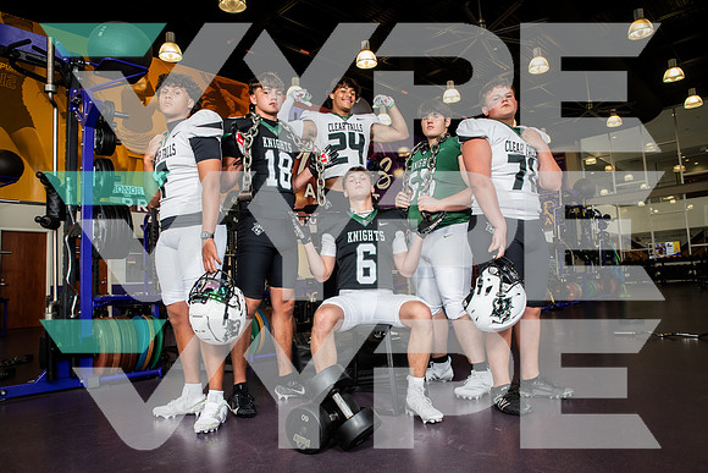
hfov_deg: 73.7
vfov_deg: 53.2
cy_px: 236
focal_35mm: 24
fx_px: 472
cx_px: 354
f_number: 7.1
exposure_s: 1/250
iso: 800
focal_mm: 24
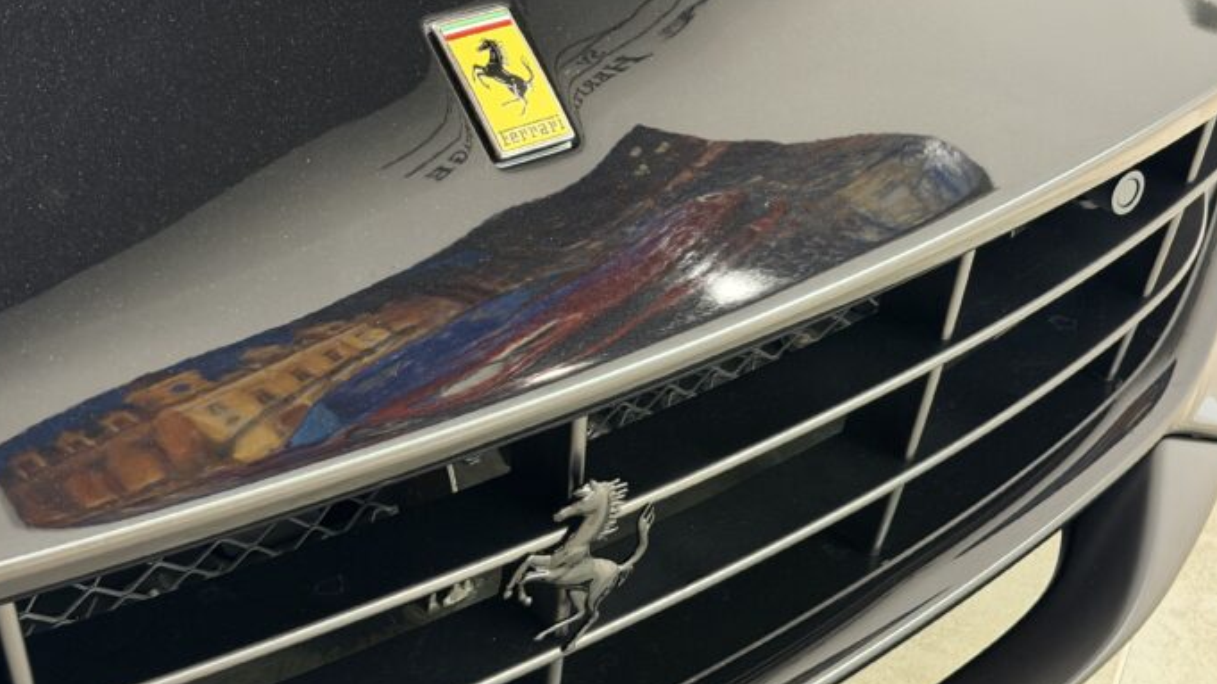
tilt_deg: -31.1
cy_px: 238
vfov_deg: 20.3
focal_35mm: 59
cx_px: 665
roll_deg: -3.4
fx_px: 1904
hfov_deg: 35.4
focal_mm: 6.76
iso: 500
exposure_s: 1/33
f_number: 1.78
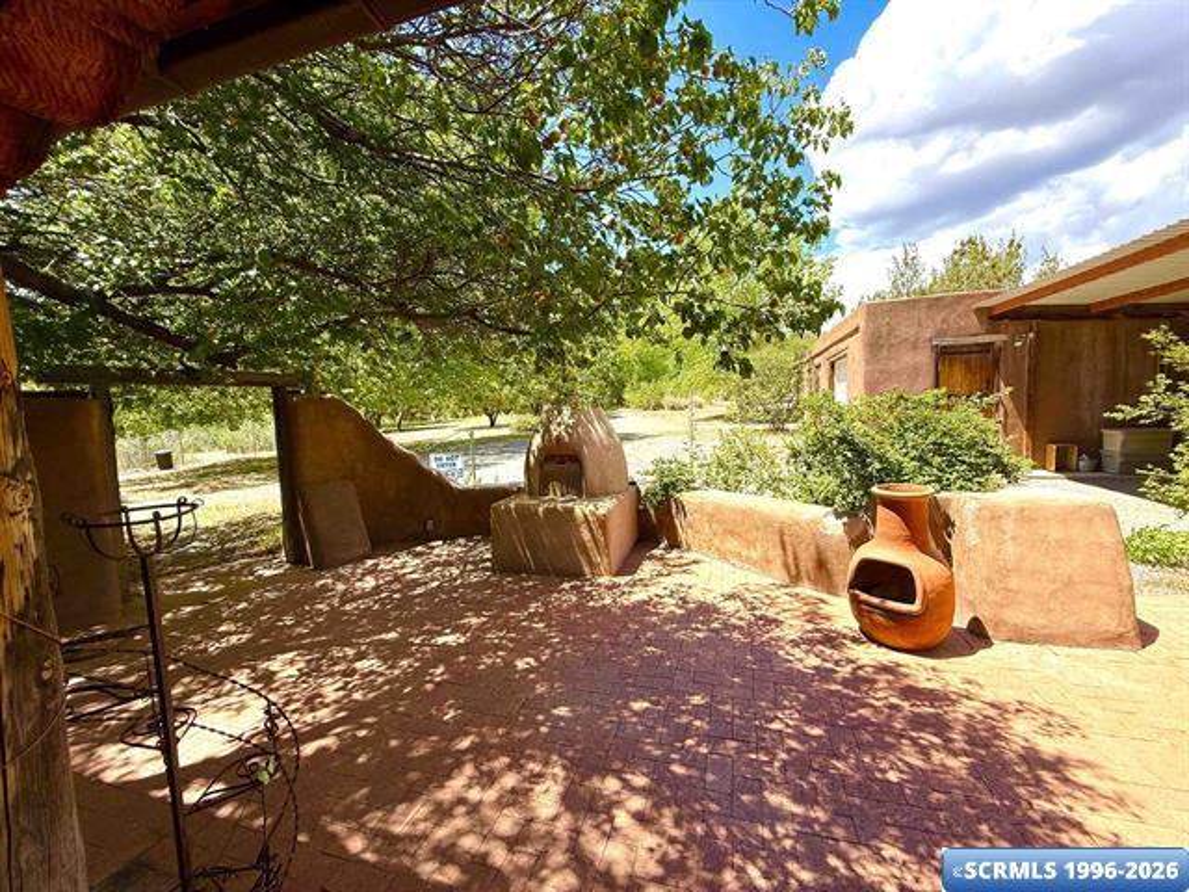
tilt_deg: -4.1
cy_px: 446
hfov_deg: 102.1
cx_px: 594
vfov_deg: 85.7
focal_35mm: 14
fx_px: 481
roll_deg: +2.1
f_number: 2.2
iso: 50
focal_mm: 2.22
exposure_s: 1/672
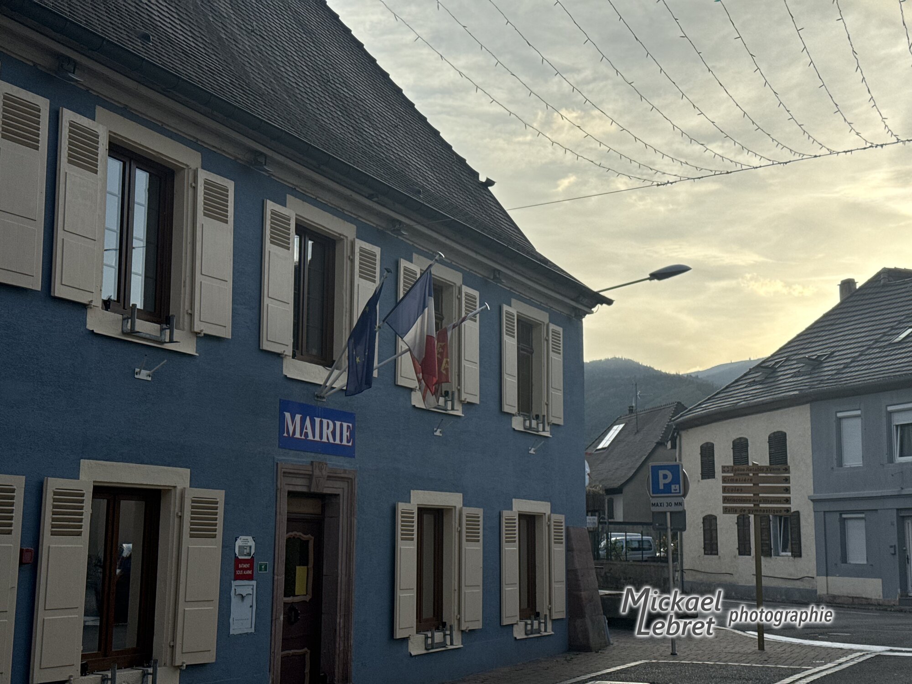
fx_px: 1265
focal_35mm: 48
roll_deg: -1.4
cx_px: 456
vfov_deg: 30.3
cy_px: 342
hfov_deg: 39.7
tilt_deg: +9.4
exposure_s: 1/4329
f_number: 1.78
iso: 64
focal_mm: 6.76
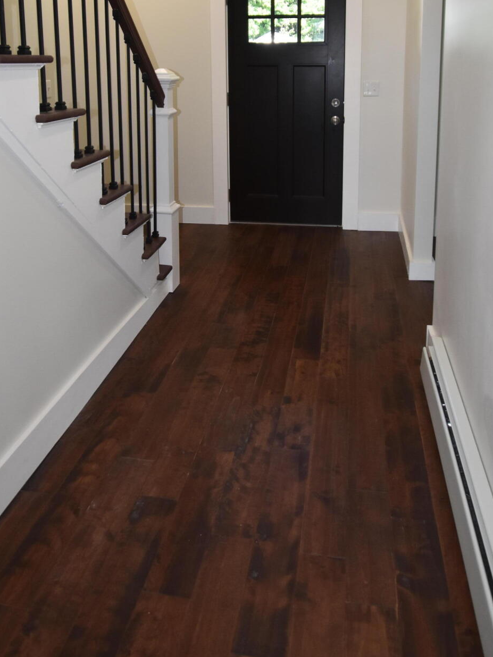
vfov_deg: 59.1
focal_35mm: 28
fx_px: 532
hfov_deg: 49.7
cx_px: 267
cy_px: 144
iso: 800
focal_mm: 12
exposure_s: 1/125
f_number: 5.6
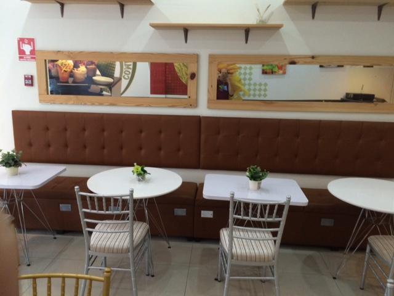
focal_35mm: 29
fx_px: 330
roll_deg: -1.2
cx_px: 197
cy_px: 148
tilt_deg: -13.1
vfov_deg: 48.2
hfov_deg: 61.7
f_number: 2.2
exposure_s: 1/30
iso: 200
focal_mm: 4.15
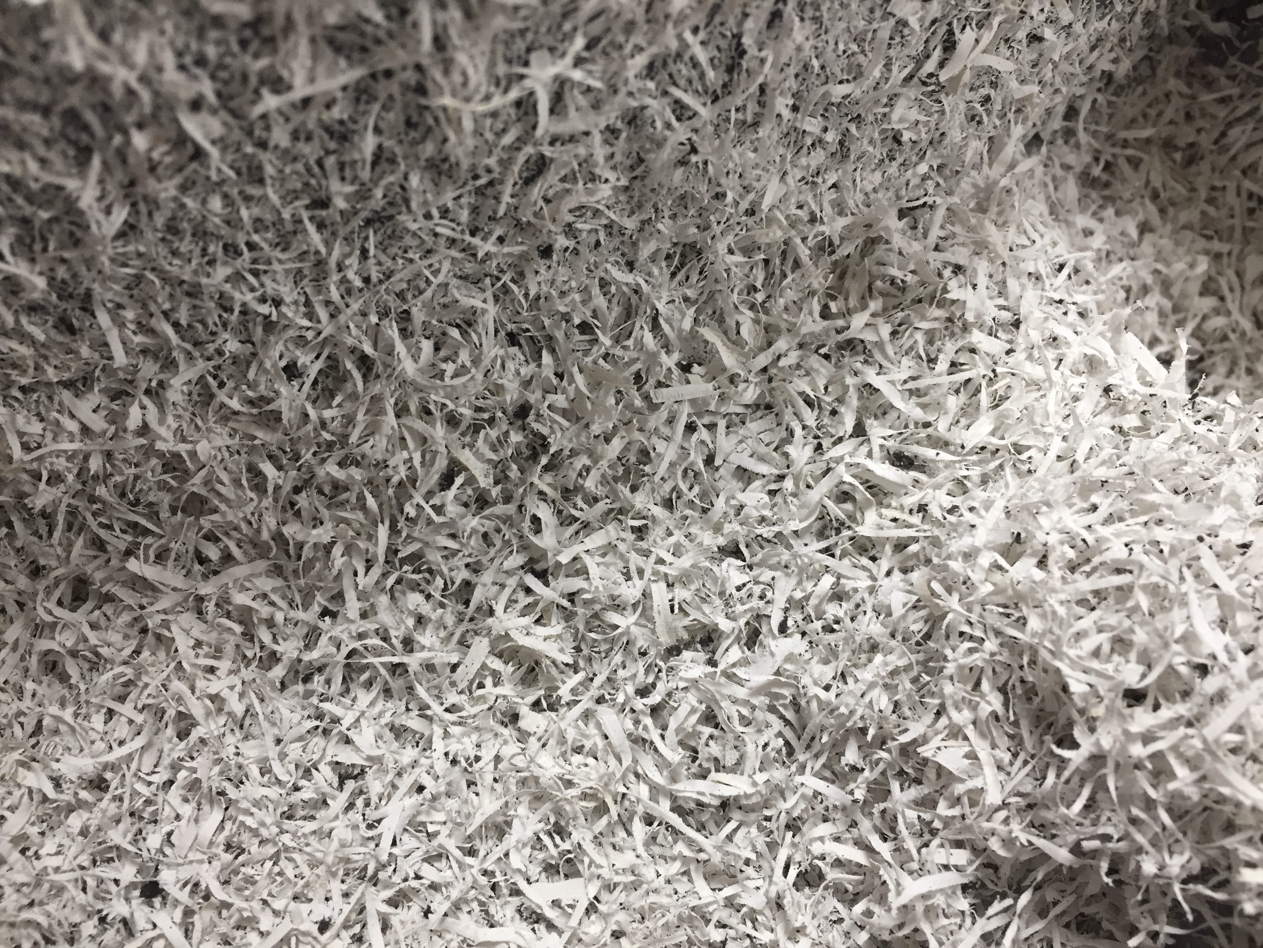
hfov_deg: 61.7
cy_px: 474
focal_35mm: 29
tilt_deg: -61.3
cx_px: 632
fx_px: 1058
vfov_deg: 48.2
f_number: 2.2
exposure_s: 1/30
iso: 80
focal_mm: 4.15
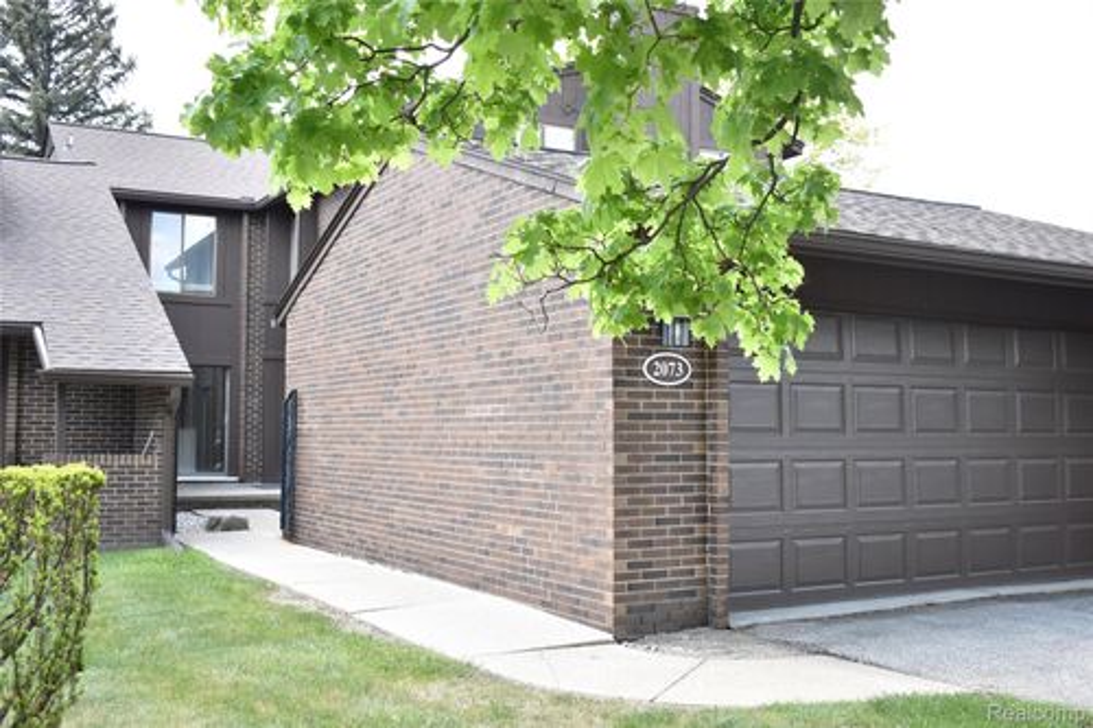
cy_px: 364
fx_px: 1093
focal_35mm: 36
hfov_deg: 53.1
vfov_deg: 36.8
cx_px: 546
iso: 800
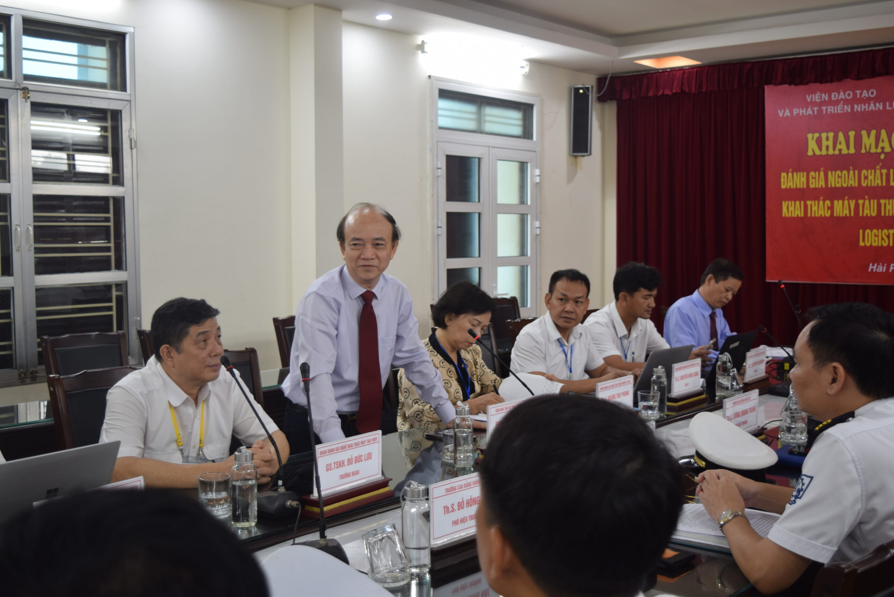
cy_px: 298
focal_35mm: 39
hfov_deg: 49.5
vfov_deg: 34.2
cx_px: 447
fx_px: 969
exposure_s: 1/80
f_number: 4.2
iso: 320
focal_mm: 26
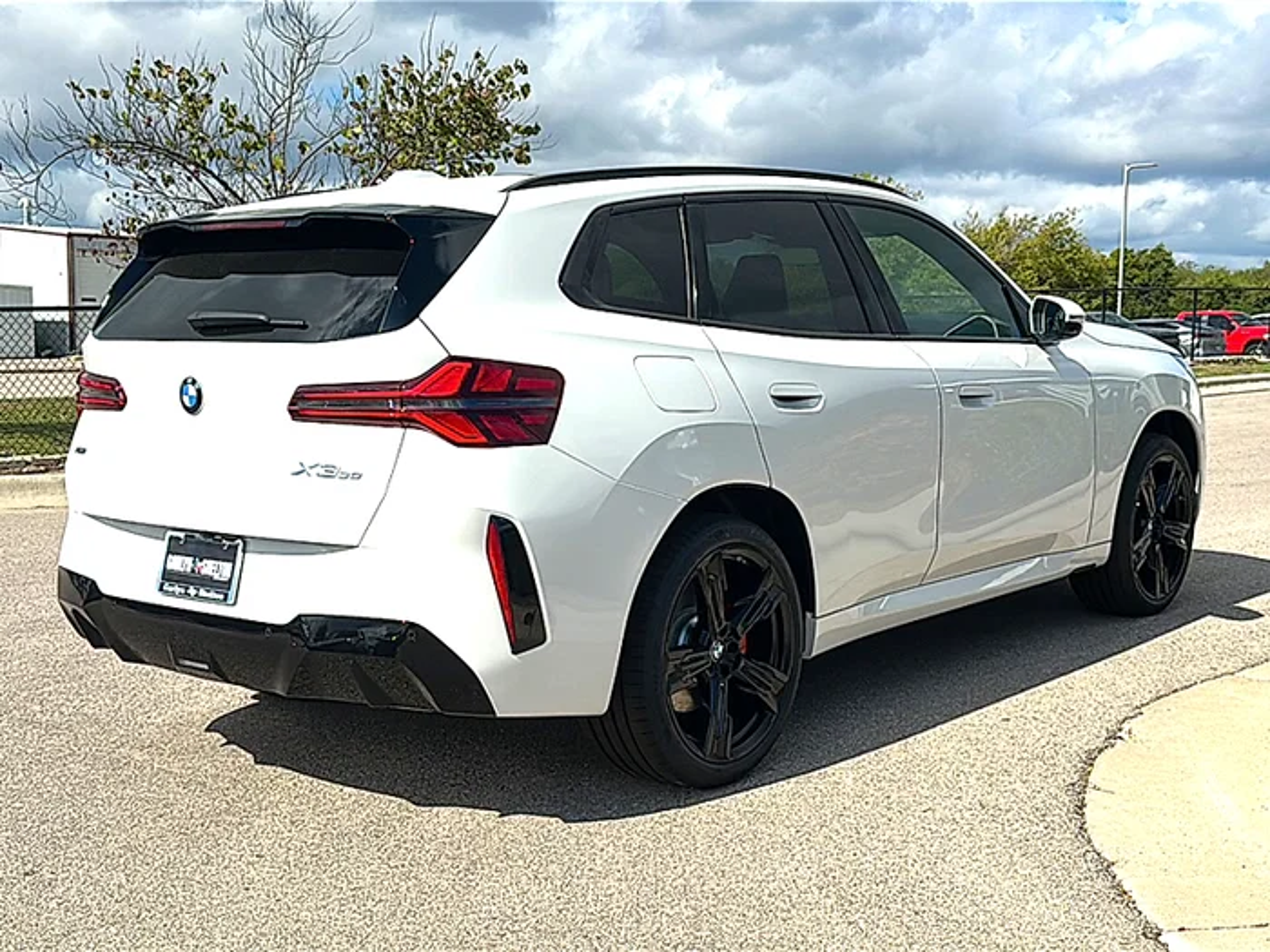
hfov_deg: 51.4
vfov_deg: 39.7
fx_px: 1321
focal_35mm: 36
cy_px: 476
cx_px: 635
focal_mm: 6.86
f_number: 1.78
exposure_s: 1/9901
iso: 80
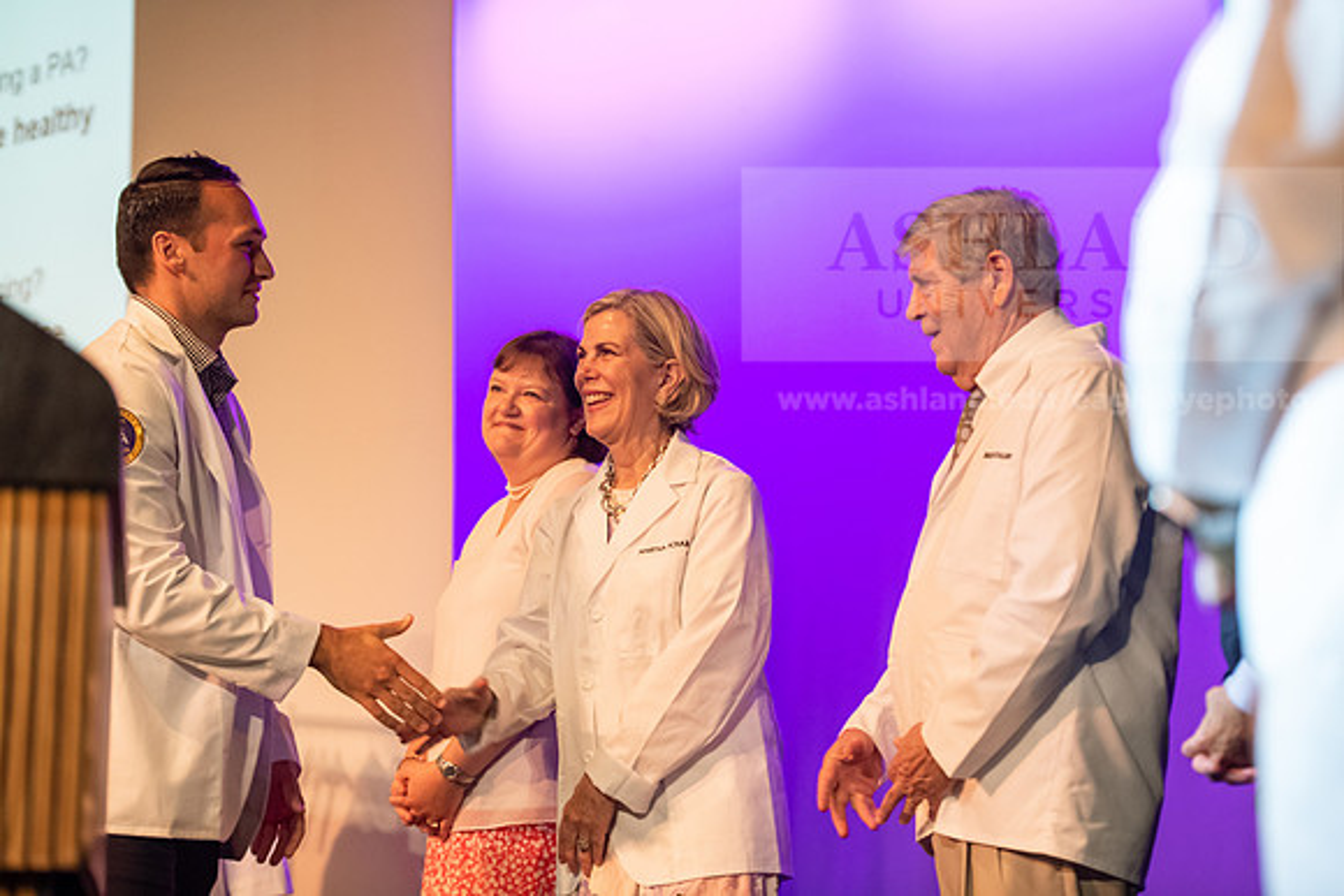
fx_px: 3435
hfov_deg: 22.1
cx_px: 672
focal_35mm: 92
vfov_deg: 14.9
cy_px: 448
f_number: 3.2
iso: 3200
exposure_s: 1/200
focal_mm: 92
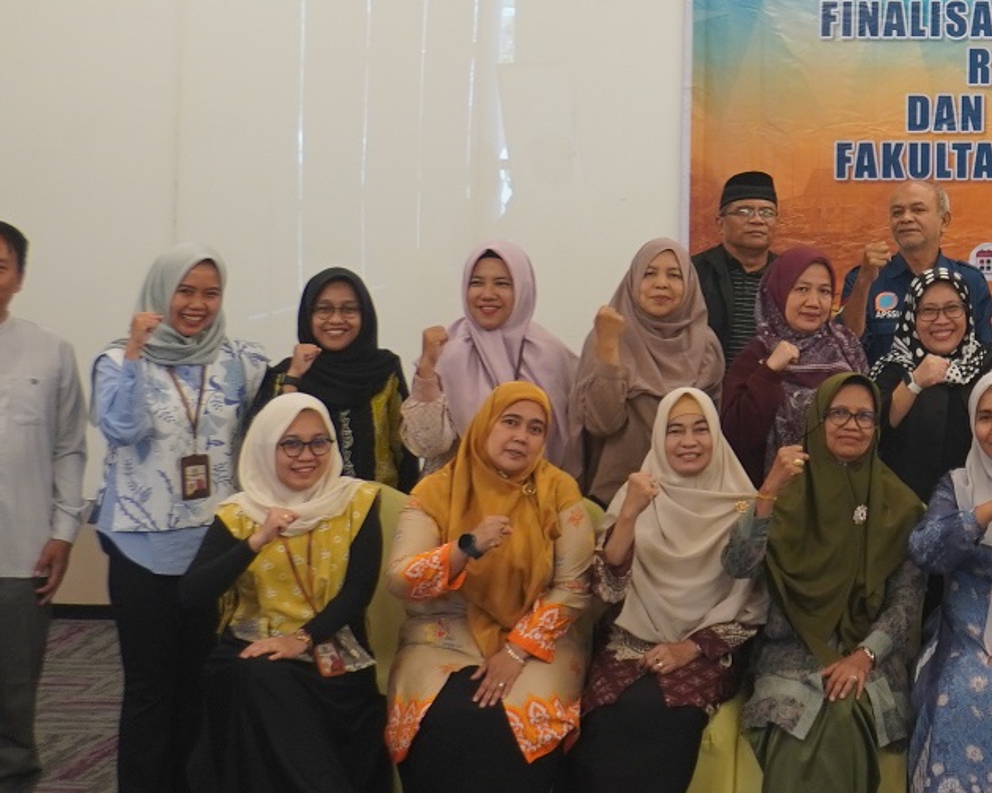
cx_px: 1320
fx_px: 2789
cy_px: -186
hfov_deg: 18.6
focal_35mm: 95
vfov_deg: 15.5
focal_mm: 20
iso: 250
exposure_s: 1/30
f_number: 4
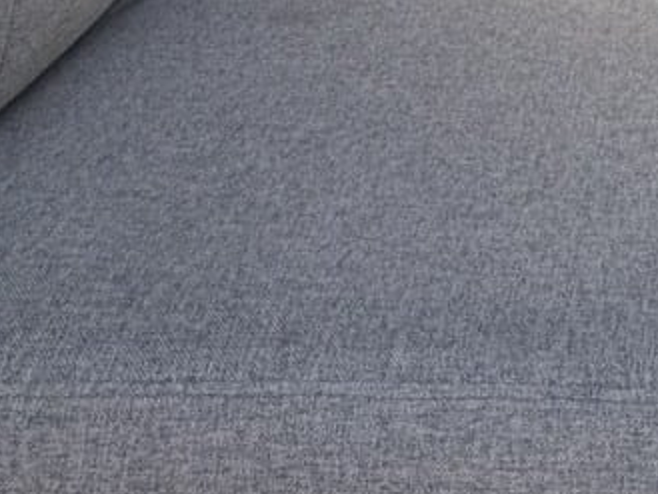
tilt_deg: -0.3
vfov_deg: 16.1
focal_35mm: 68
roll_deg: -0.9
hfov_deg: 26.4
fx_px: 1293
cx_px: 720
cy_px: -532
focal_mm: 2.22
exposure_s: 1/370
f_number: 2.2
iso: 40
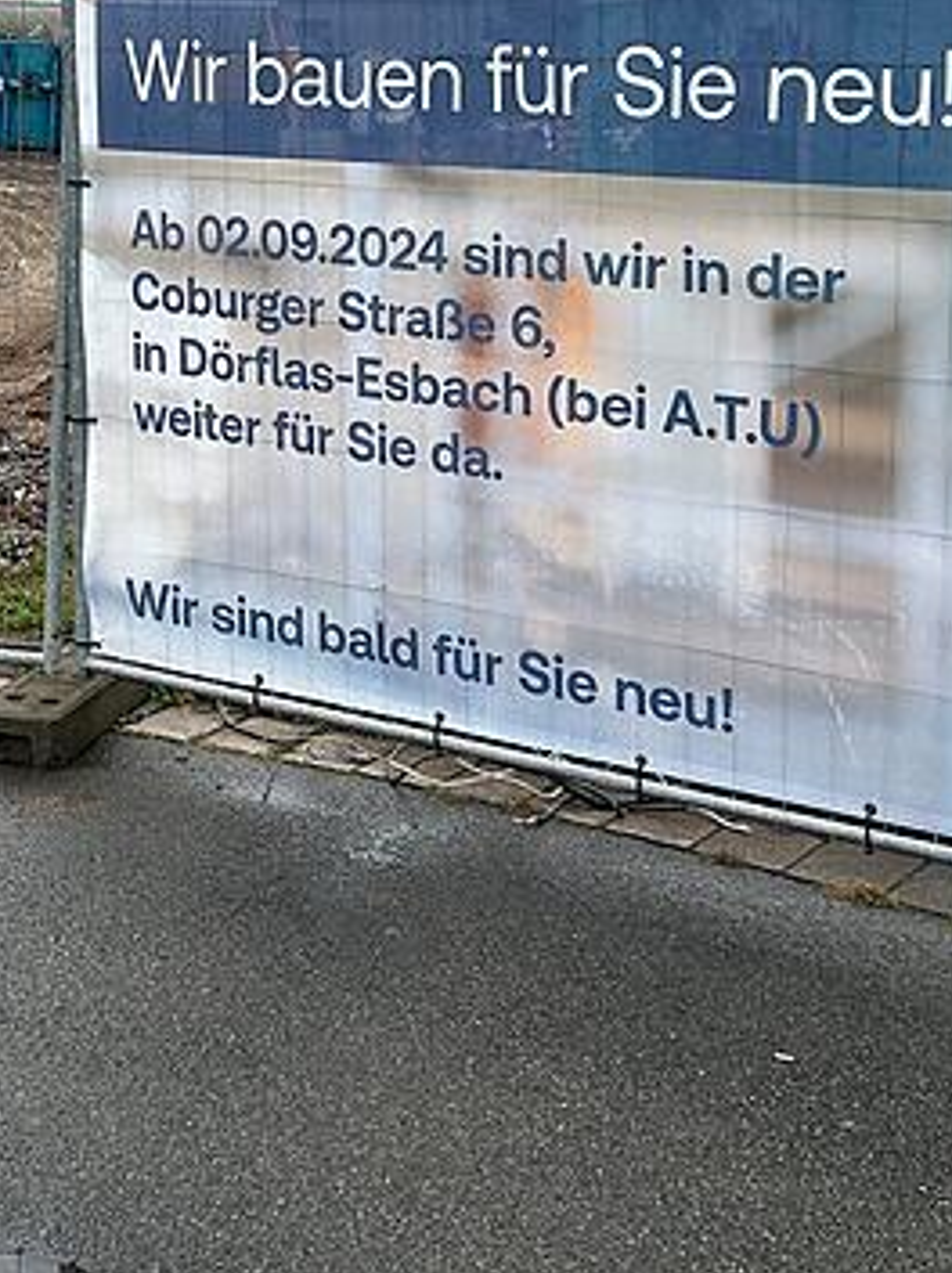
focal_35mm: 59
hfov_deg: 24.7
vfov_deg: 31.9
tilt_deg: -4.3
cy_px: 260
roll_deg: -0.8
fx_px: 2167
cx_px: 364
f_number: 1.5
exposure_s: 1/1124
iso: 50
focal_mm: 5.7
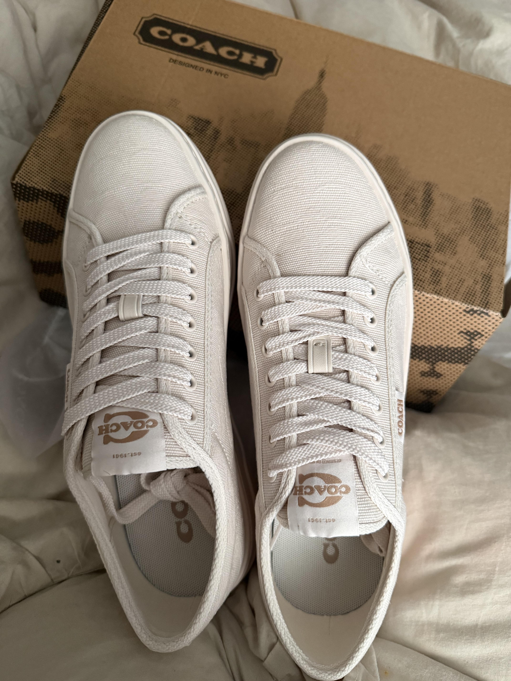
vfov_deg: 71.6
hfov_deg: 56.8
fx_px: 472
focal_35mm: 24
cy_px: 340
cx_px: 256
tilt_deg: -67.1
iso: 500
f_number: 1.78
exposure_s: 1/47
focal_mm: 6.76
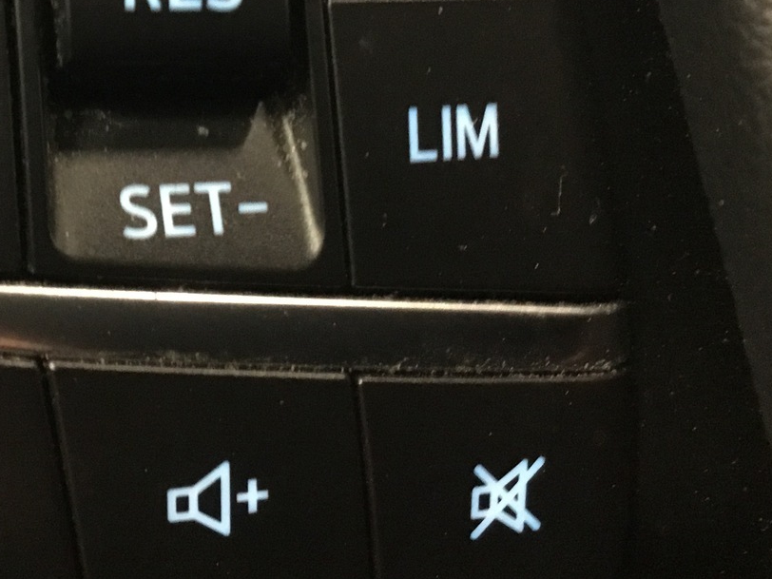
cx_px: 205
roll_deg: -2.9
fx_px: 1227
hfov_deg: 34.3
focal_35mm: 55
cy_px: 113
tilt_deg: -33.3
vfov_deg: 26.1
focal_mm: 3.3
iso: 640
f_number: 2.4
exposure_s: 1/17
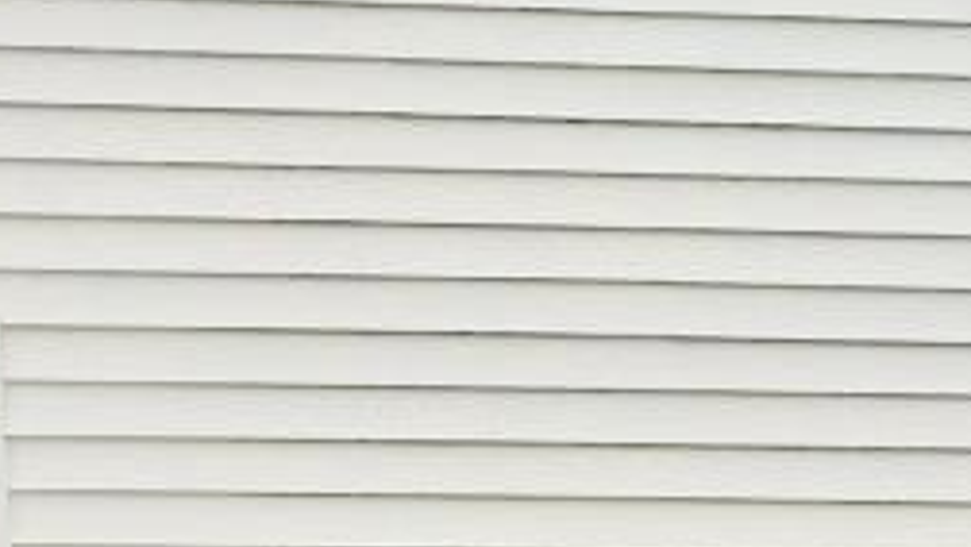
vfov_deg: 6.3
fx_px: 4482
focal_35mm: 174
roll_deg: +0.2
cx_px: 1676
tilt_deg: -7.3
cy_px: 1722
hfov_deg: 11.6
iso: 20
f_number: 1.8
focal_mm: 3.99
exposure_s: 1/855
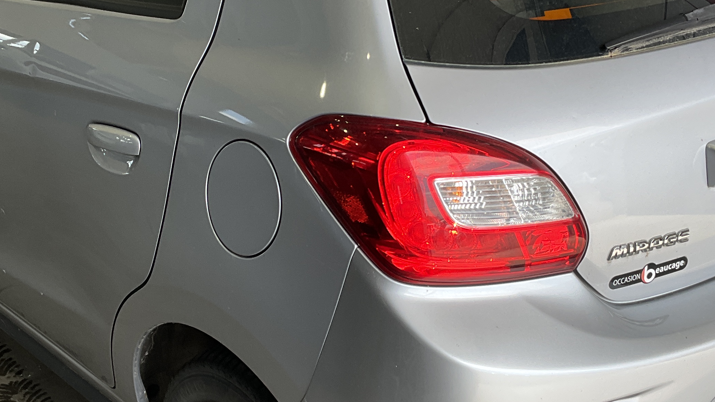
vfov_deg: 19.7
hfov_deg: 34.4
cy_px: 196
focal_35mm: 61
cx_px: 360
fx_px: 1157
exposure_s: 1/191
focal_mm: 3
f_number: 1.8
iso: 20
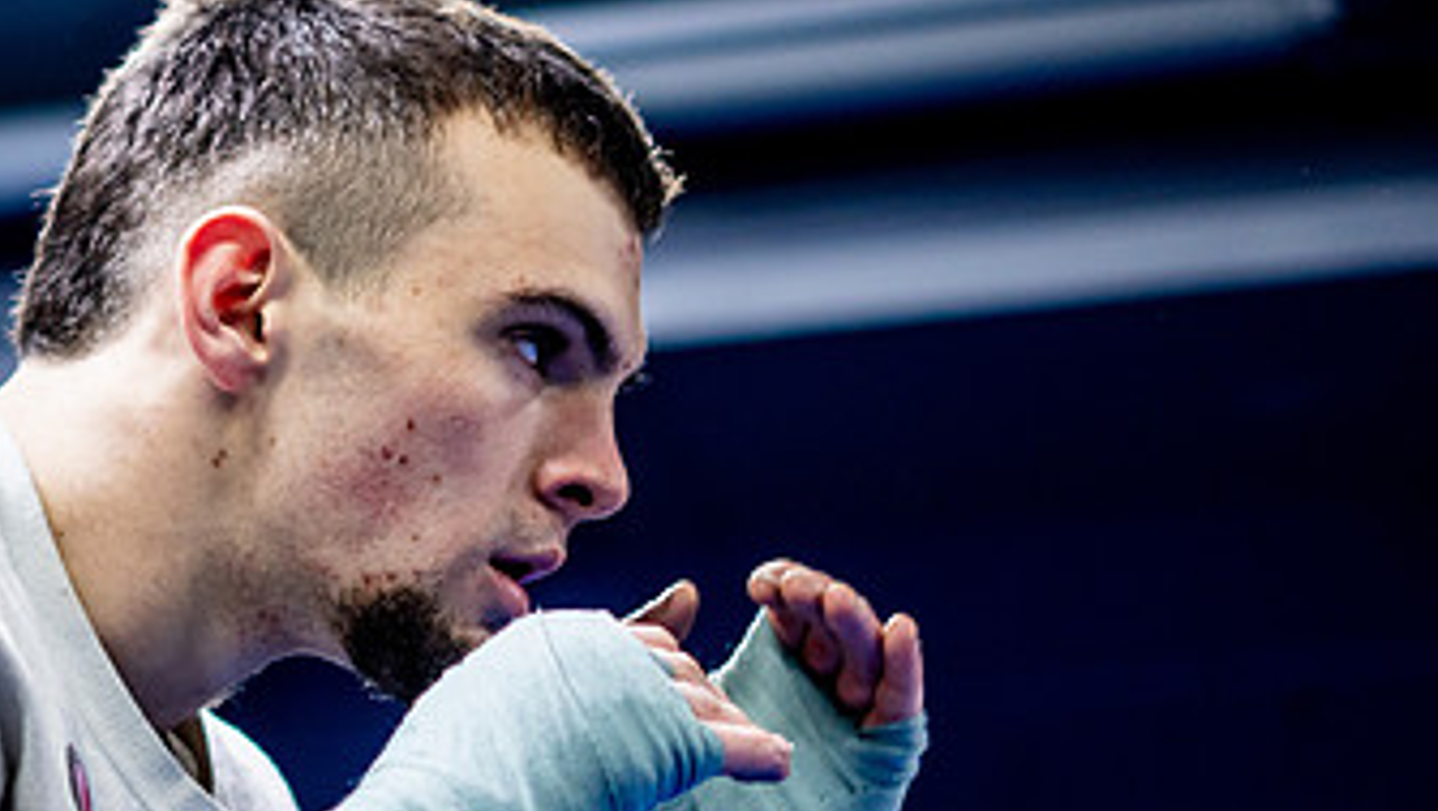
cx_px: 245
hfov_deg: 15.6
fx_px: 5189
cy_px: 440
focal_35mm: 136
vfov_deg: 8.9
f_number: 1.8
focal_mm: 50
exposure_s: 1/500
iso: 800
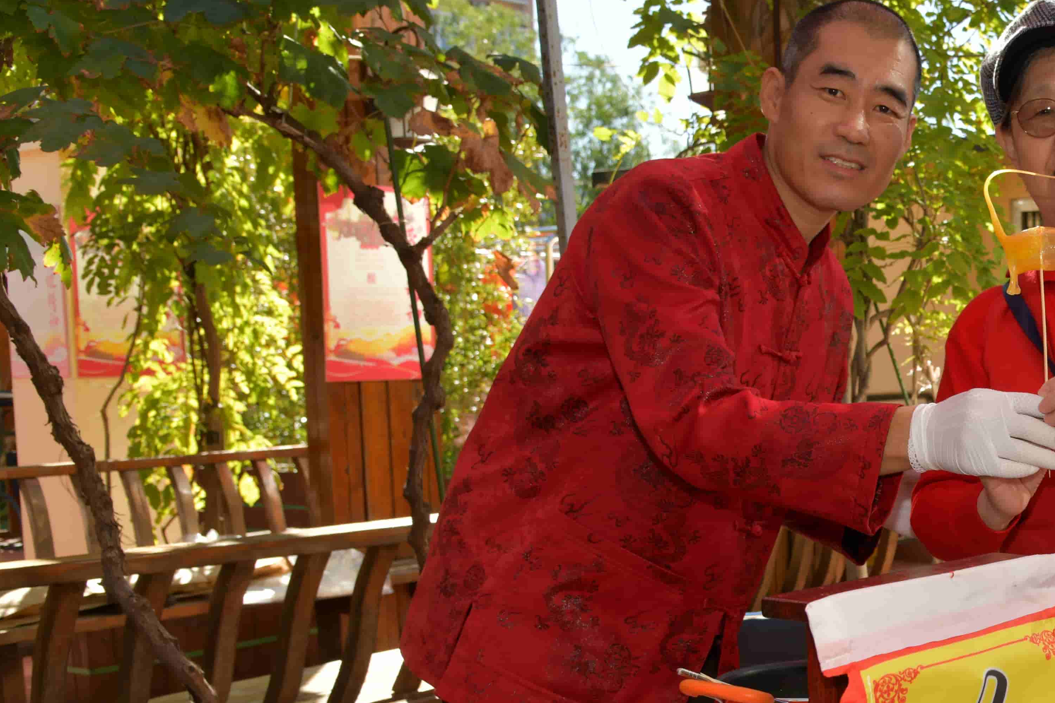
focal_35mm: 56
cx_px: 1088
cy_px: 502
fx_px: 1641
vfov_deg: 24.0
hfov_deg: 32.4
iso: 100
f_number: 6.3
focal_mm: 27
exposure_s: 1/160
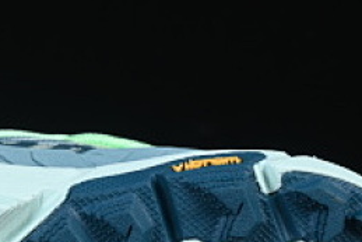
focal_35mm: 313
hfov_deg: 6.5
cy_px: 196
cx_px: -75
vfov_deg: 4.4
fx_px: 3149
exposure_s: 1/80
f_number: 8
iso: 160
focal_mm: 50
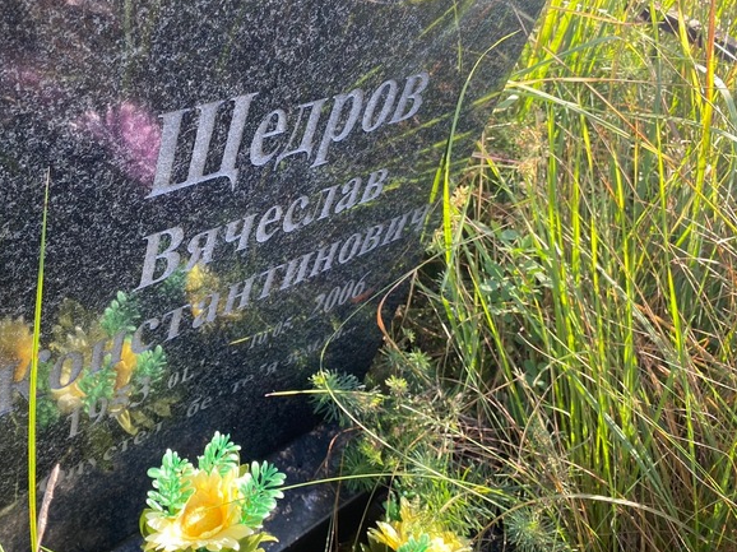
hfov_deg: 50.7
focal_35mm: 36
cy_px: 198
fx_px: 766
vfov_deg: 39.3
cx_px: 260
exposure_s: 1/144
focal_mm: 4.25
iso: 32
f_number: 1.8
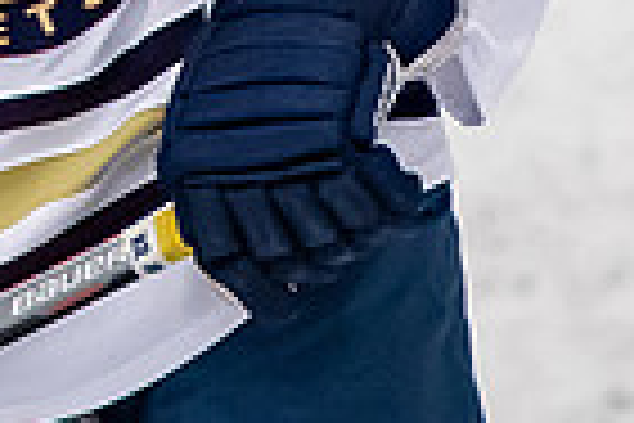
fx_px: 32842
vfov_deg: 0.7
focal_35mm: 1865
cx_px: -325
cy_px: -754
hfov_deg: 1.1
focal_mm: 200
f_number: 3.2
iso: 800
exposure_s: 1/800
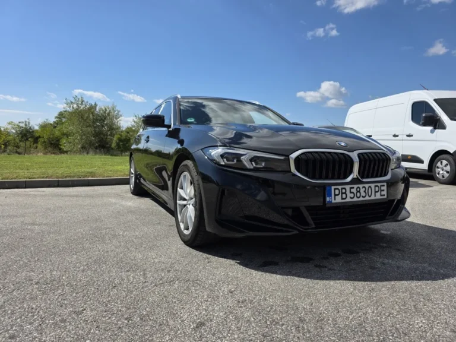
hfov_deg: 73.9
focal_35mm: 23
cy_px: 171
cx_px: 228
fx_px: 303
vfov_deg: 58.9
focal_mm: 6.3
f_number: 1.7
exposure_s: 1/7944
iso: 80
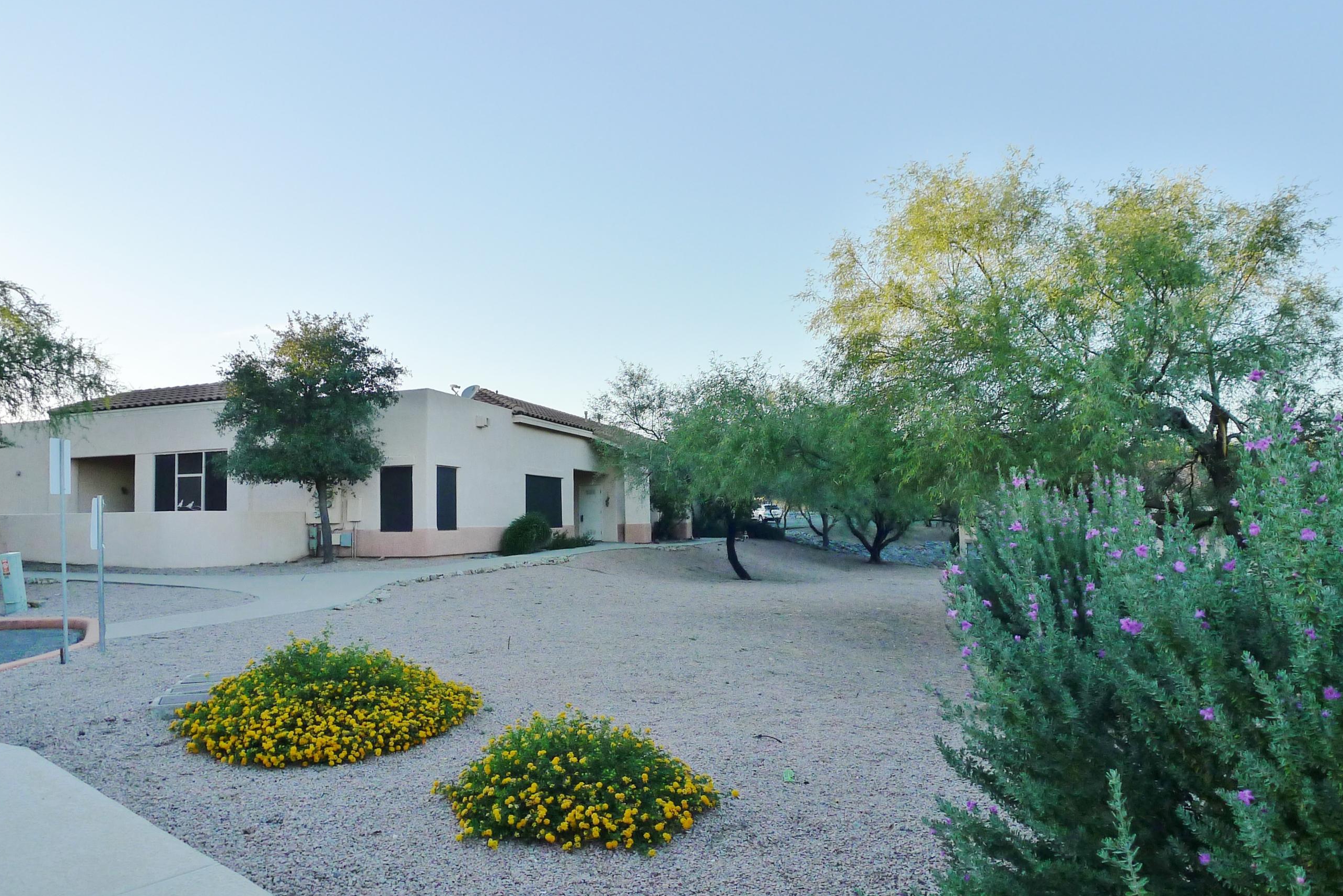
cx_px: 709
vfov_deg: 46.4
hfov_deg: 65.4
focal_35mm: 28
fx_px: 1045
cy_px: 478
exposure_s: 1/400
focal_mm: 5.1
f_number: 2.8
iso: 125
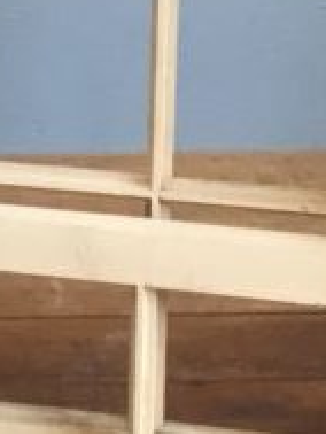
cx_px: -92
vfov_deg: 9.9
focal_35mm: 197
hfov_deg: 7.5
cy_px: -48
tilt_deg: -14.9
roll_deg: +0.0
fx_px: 2471
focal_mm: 3.3
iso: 40
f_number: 2.4
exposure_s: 1/33
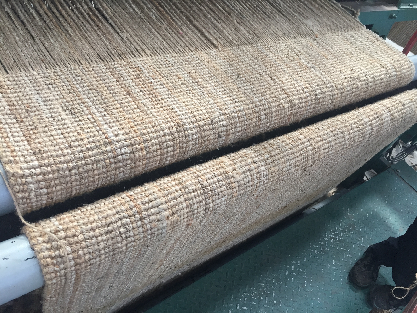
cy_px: 156
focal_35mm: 29
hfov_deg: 61.7
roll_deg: -25.3
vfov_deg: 48.2
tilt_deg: -44.0
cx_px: 208
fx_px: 349
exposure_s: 1/33
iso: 40
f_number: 2.2
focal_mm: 4.15
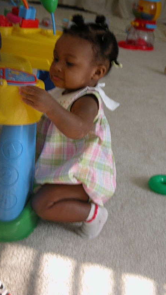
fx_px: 712
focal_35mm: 91
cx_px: 92
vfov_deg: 23.4
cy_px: 147
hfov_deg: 13.3
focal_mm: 21
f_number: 3.5
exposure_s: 1/10.6
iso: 100
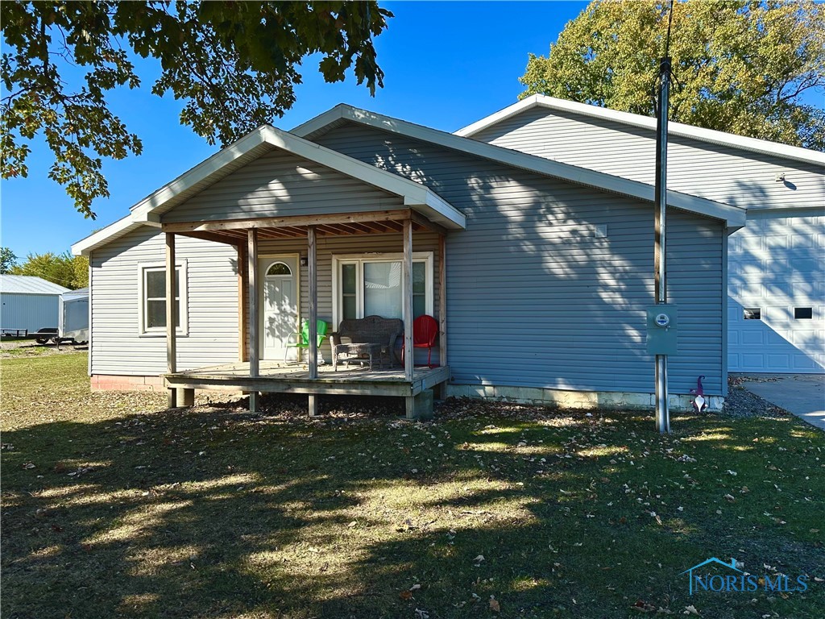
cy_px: 310
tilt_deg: +1.7
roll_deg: +0.5
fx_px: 572
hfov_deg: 71.6
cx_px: 412
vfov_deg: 56.8
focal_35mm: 24
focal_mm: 6.86
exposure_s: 1/1779
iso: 80
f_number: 1.78
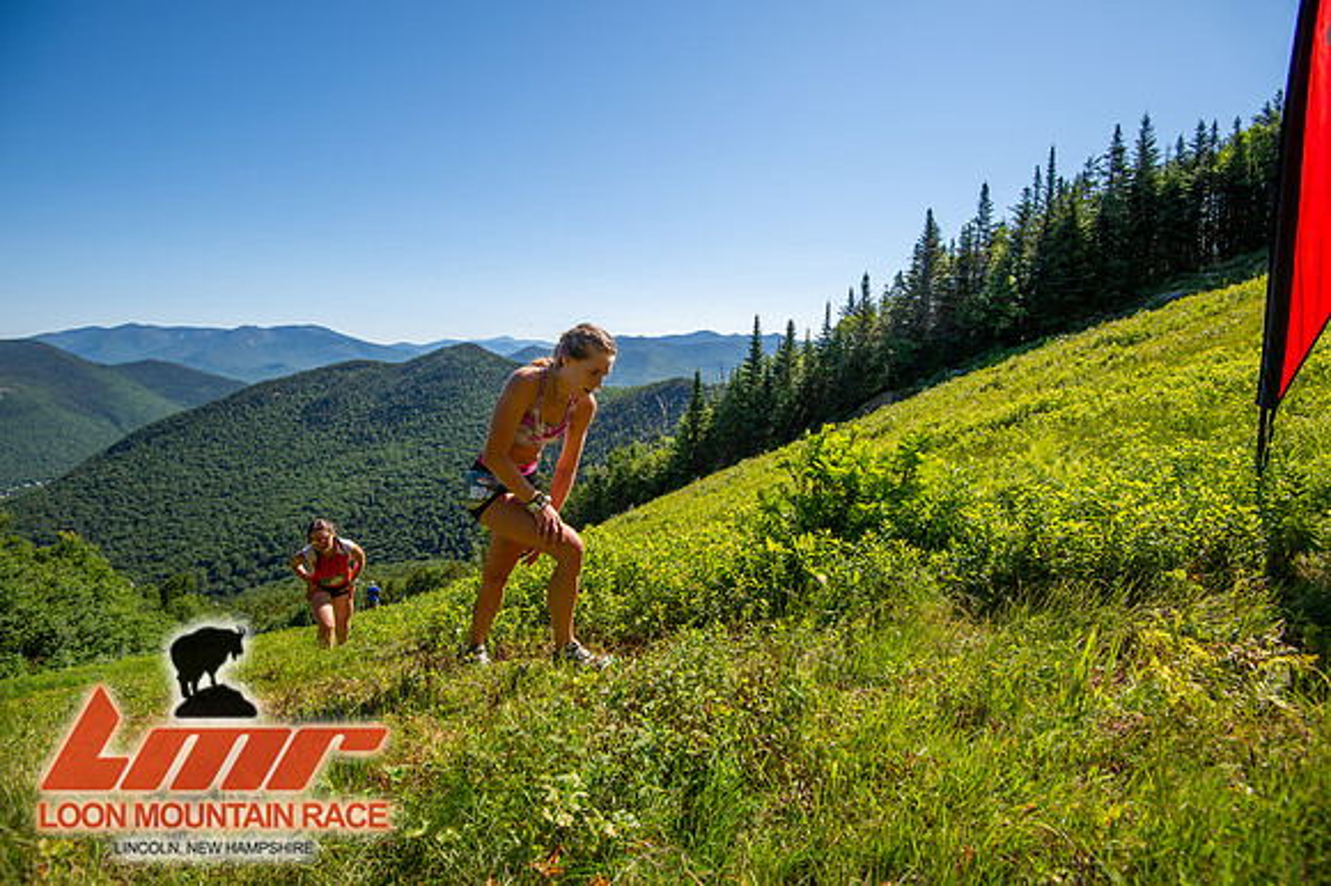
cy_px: 443
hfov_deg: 96.8
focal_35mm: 16
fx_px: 591
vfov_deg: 73.7
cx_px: 666
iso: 100
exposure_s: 1/500
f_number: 5
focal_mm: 16
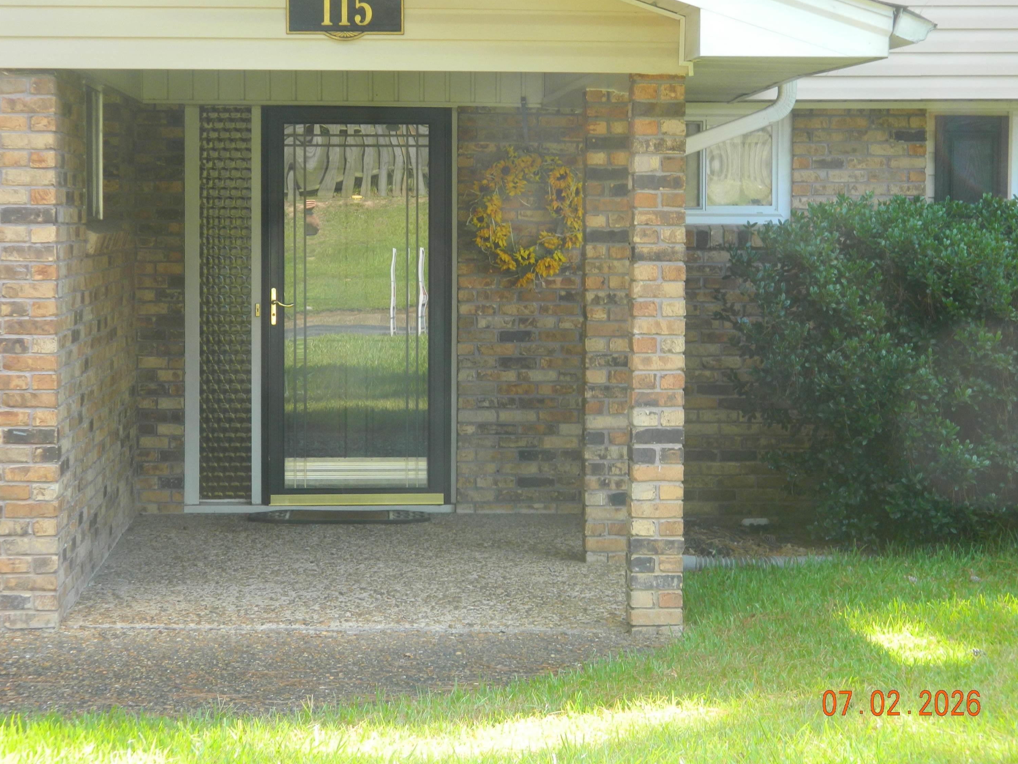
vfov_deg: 14.0
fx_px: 3117
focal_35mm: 106
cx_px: 522
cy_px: 392
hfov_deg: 18.5
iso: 110
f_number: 4.5
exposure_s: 1/60
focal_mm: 18.6
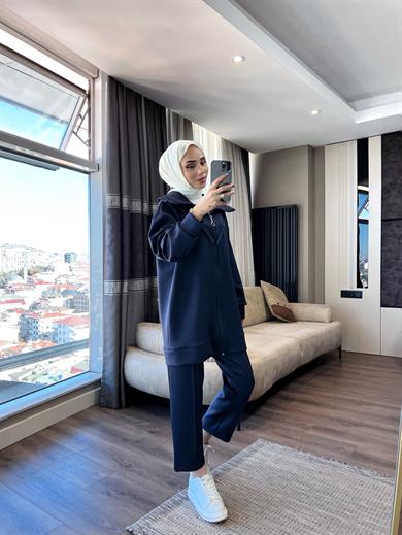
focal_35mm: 26
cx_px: 201
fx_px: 402
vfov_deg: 67.3
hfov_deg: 53.1
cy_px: 268
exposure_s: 1/100
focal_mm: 5.7
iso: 64
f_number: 1.5
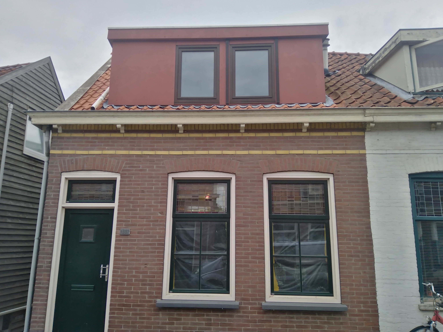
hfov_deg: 65.3
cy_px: 160
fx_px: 346
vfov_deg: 51.3
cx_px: 220
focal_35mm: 27
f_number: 1.8
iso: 100
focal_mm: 3.59
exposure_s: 1/395
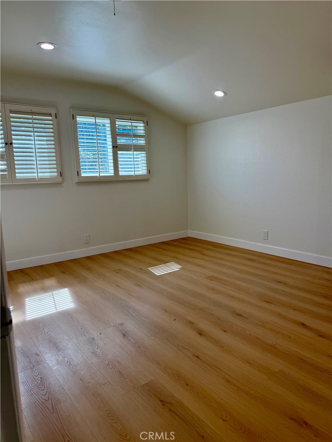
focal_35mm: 24
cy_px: 221
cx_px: 166
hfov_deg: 56.8
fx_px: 307
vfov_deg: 71.6
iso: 100
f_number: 1.78
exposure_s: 1/412
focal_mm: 6.76
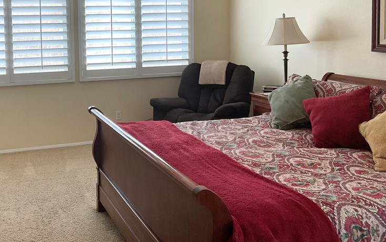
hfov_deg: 45.2
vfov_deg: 29.2
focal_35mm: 43
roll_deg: +0.7
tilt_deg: -3.9
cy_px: 50
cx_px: 118
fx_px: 452
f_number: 1.8
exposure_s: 1/120
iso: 64
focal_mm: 3
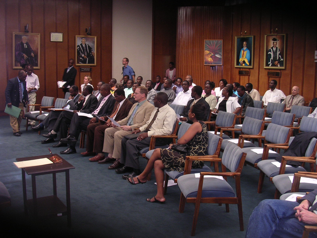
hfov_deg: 49.0
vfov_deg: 37.7
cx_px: 158
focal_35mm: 38
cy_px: 119
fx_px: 348
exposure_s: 1/30
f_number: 2.8
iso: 109
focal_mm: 5.8
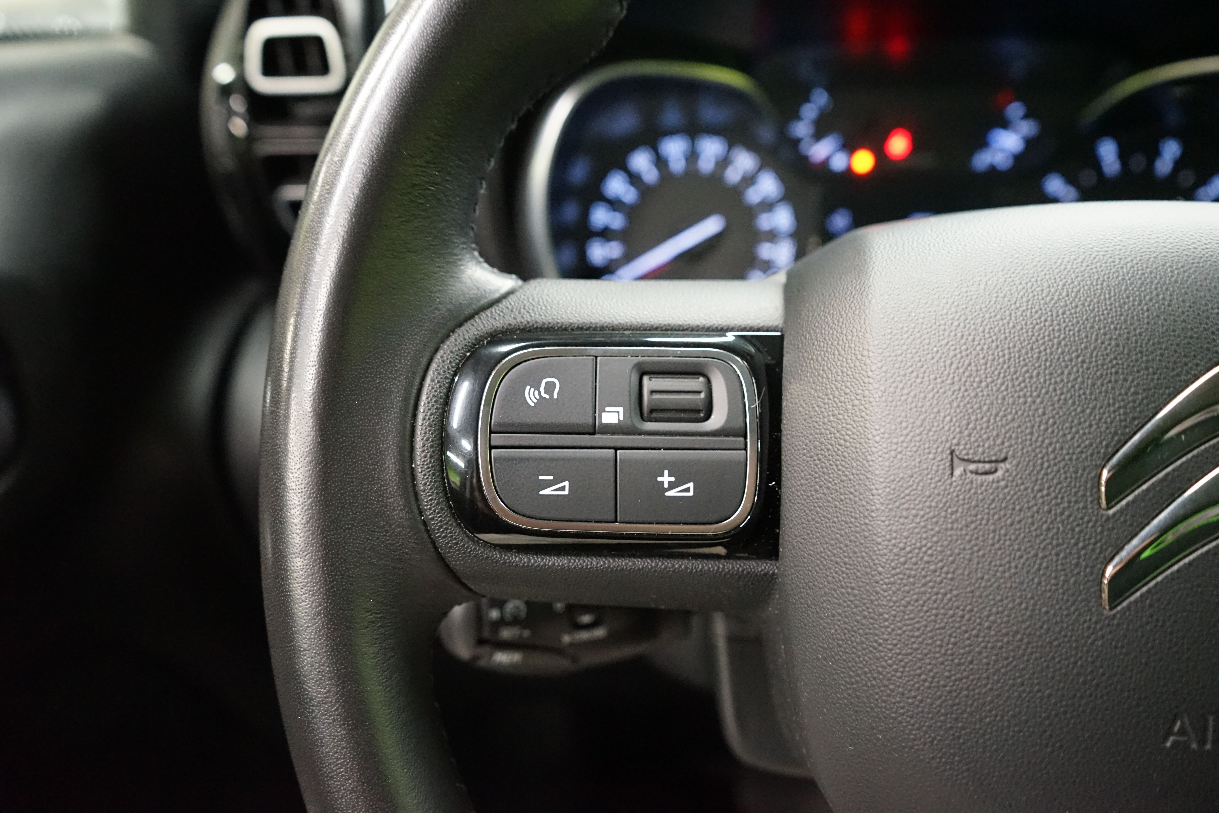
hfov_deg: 65.5
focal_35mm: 28
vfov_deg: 46.4
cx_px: 610
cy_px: 406
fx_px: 948
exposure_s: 1/50
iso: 6400
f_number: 5
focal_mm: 28
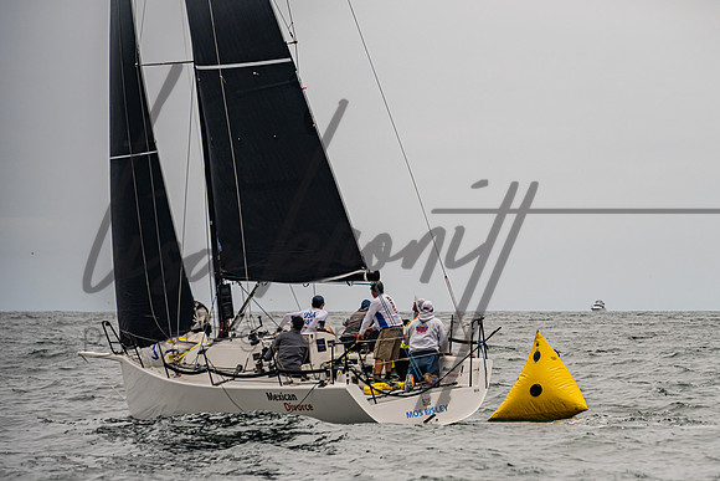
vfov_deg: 5.1
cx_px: 472
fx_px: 5371
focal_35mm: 268
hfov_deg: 7.7
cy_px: 296
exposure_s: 1/1250
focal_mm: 200
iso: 250
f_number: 6.3
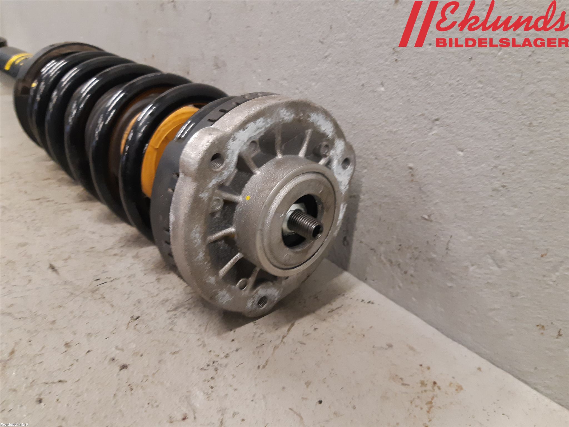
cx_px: 284
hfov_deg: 67.3
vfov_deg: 53.1
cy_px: 214
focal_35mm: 26
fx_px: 427
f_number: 1.7
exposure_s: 1/50
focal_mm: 3.93
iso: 250
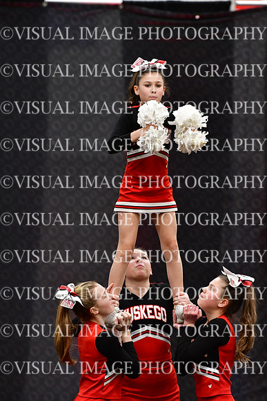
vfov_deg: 6.9
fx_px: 3335
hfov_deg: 4.6
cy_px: 200
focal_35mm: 300
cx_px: 134
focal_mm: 200
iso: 4000
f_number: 3.5
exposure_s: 1/500
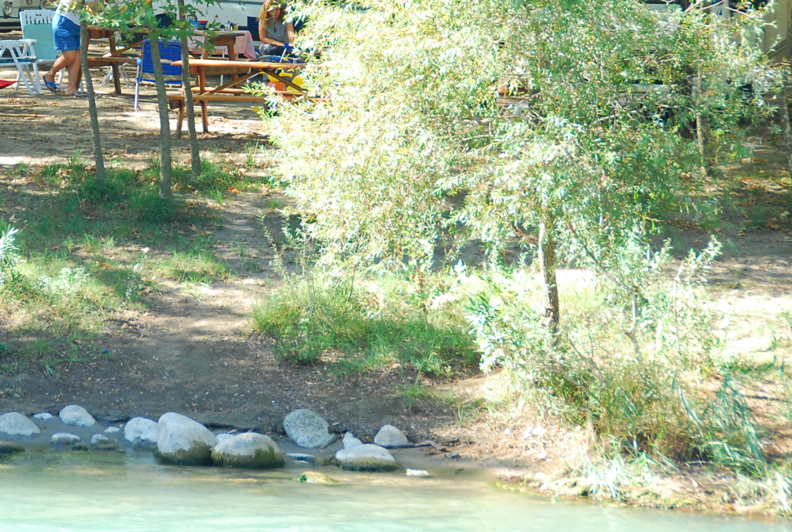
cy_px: 60
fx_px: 6303
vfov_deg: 4.8
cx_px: 188
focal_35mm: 286
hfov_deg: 7.2
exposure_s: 1/160
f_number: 5.6
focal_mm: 105
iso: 400
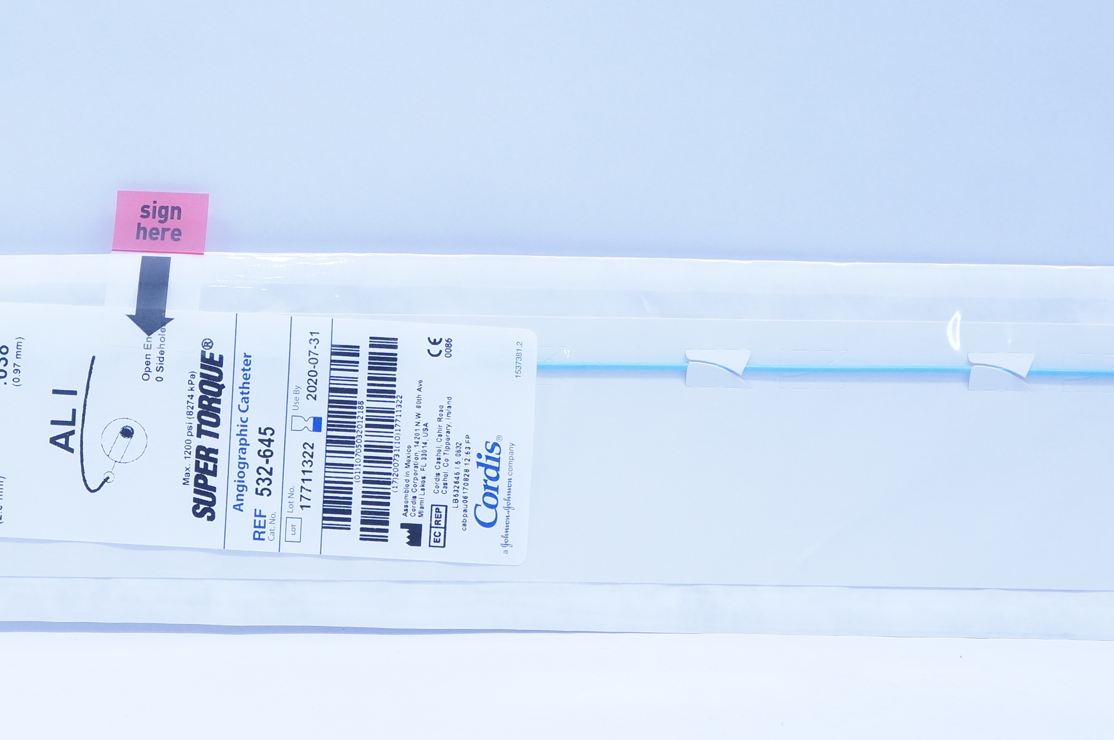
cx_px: 147
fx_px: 2133
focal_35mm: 69
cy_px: 427
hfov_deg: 28.3
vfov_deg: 19.7
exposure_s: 1/200
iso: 800
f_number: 4.5
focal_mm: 24
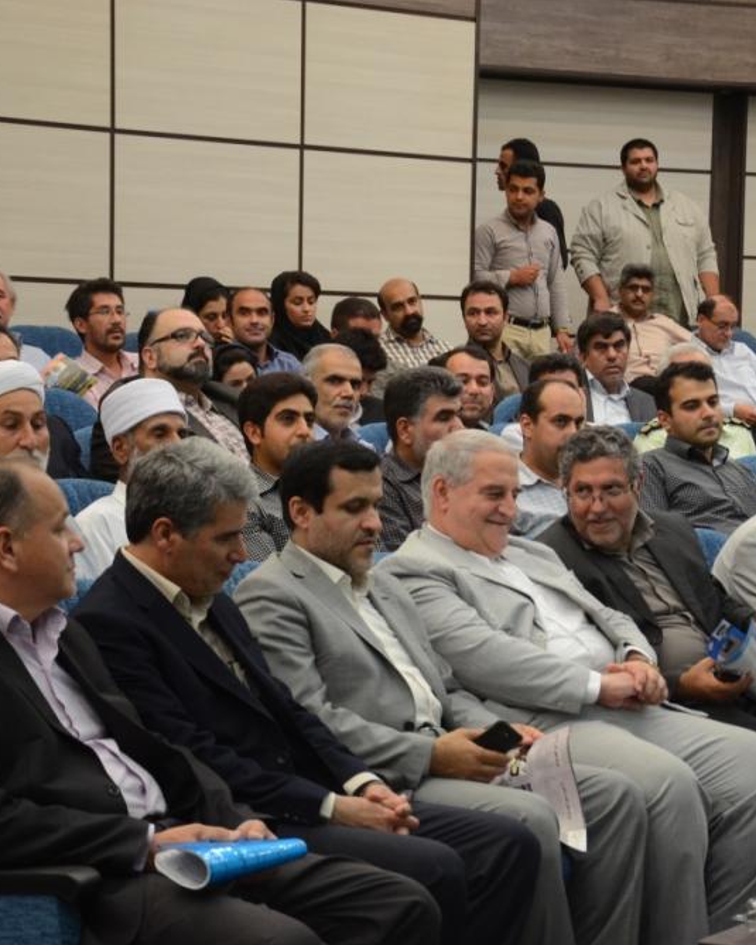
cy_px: 477
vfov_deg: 19.8
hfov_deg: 15.9
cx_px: 510
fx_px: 2706
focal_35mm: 97
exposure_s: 1/80
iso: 1250
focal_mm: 45
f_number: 4.8
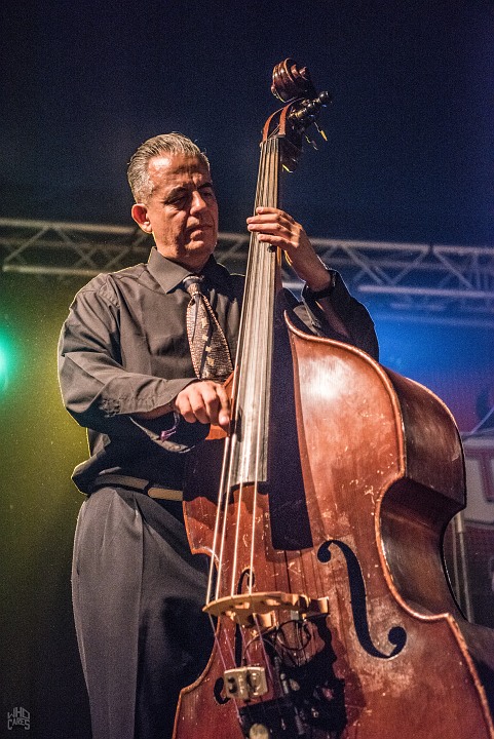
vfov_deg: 34.5
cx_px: 247
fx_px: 1192
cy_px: 370
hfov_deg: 23.4
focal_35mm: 58
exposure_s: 1/160
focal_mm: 58
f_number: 2.8
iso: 1250
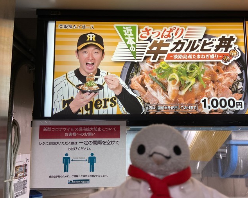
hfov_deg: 55.5
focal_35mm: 32
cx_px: 140
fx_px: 235
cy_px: 115
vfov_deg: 45.7
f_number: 1.8
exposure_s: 1/120
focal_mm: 4.25
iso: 40
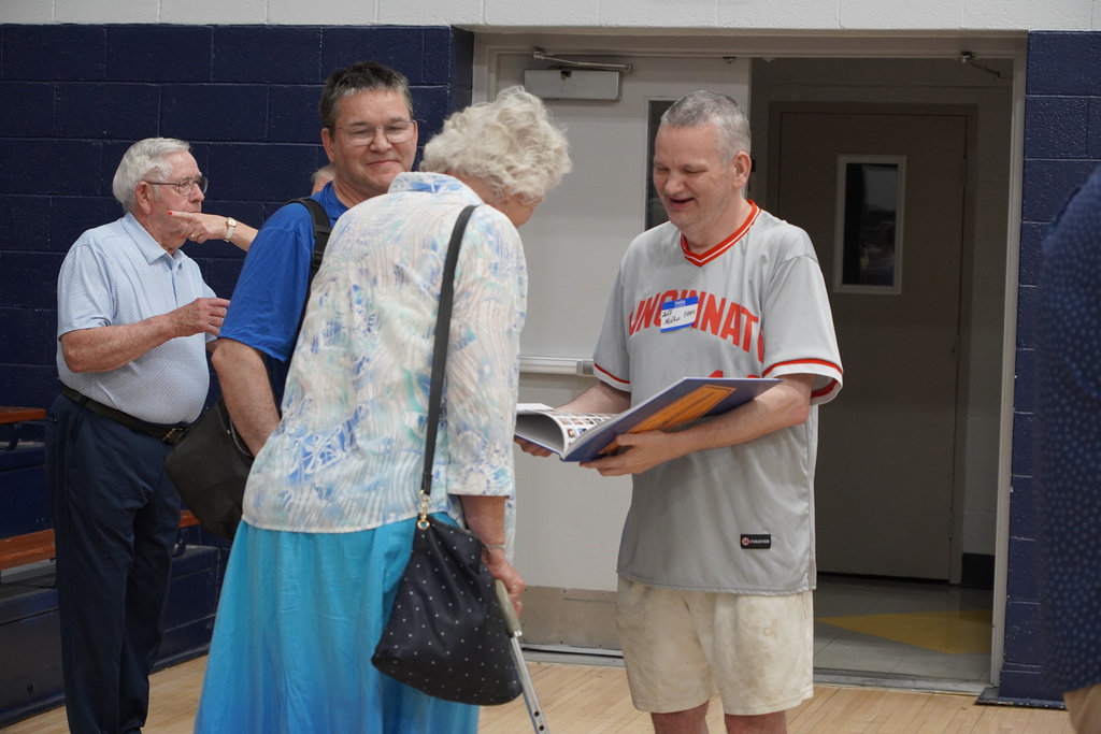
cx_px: 550
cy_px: 367
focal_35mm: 82
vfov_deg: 16.6
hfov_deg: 24.6
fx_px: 2523
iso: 1000
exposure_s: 1/160
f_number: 4
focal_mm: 55
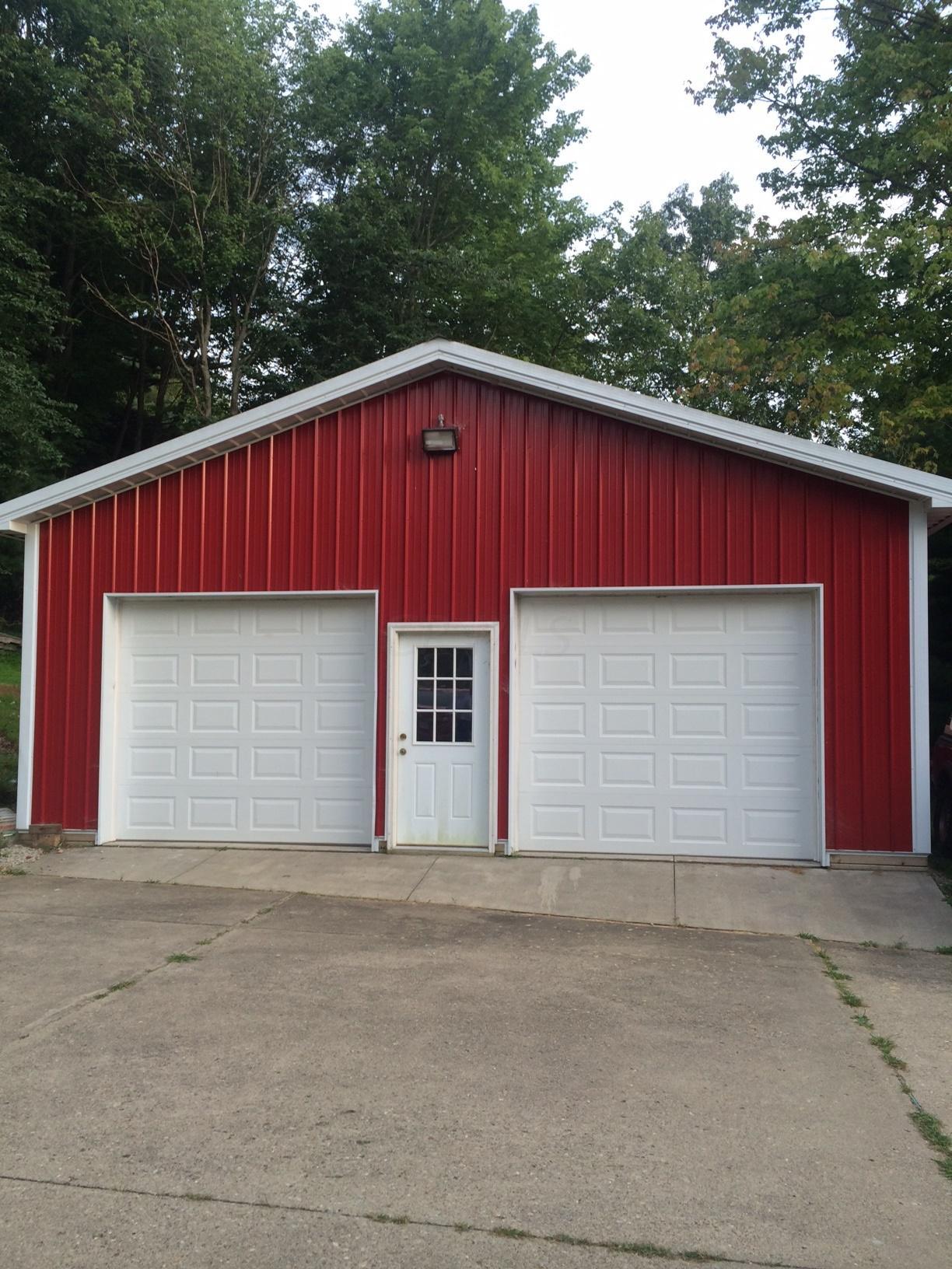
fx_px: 1100
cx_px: 476
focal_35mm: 30
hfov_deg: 46.8
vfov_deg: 60.0
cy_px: 634
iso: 40
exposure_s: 1/120
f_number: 2.2
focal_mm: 4.12
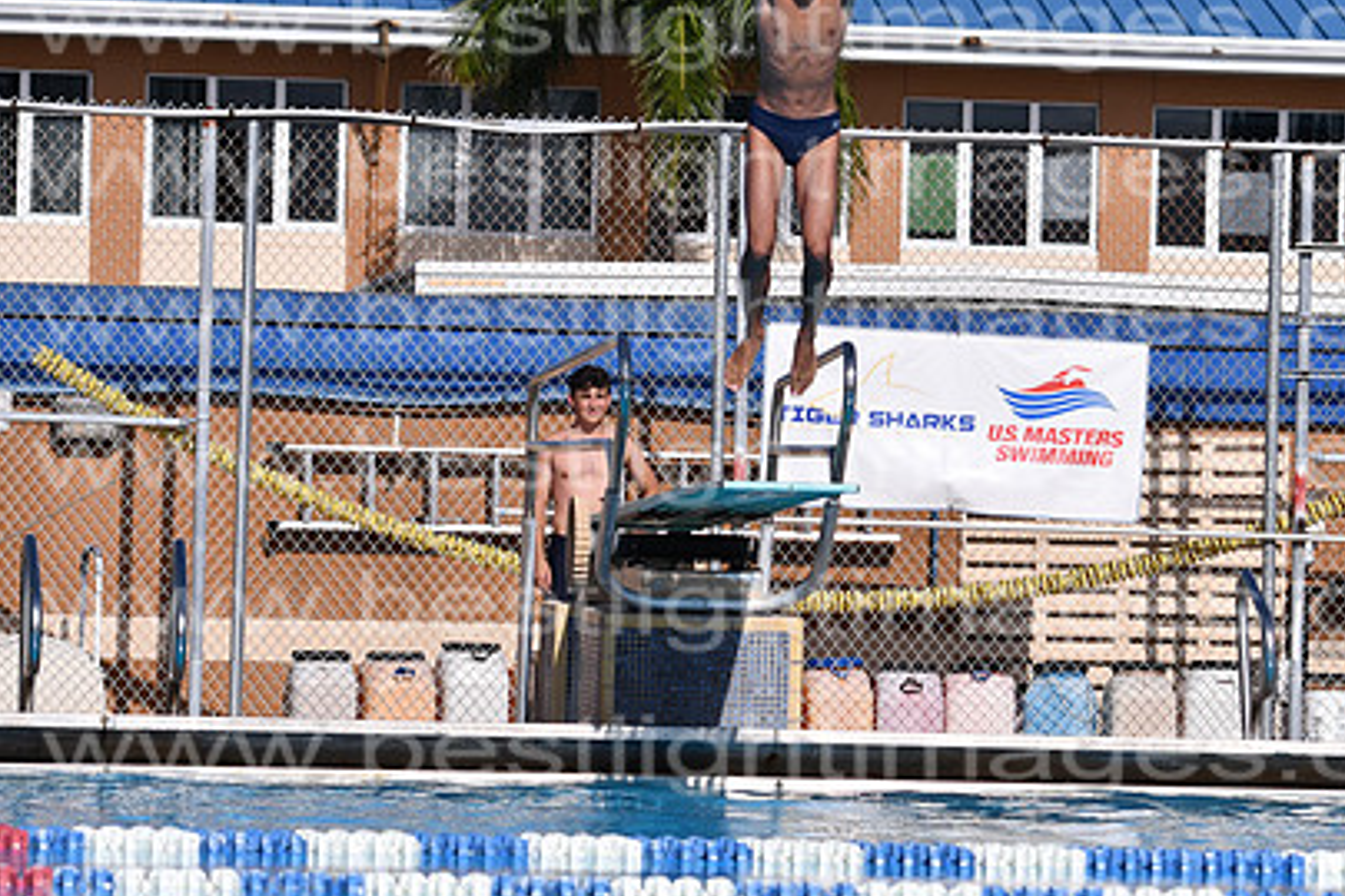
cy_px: 393
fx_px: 8181
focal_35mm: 219
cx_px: 794
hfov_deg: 9.4
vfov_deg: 6.3
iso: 220
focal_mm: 102
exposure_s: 1/8000
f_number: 4.5
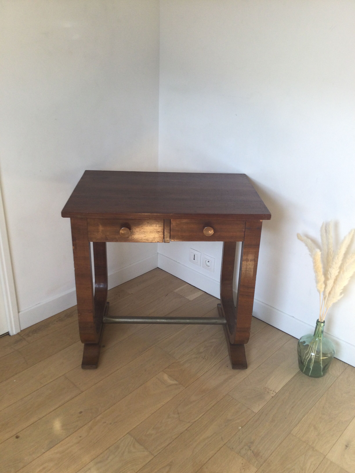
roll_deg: -2.2
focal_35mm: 31
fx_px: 424
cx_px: 178
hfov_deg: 45.4
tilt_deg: -23.0
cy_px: 236
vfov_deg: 58.4
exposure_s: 1/50
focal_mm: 3.3
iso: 32
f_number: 2.4
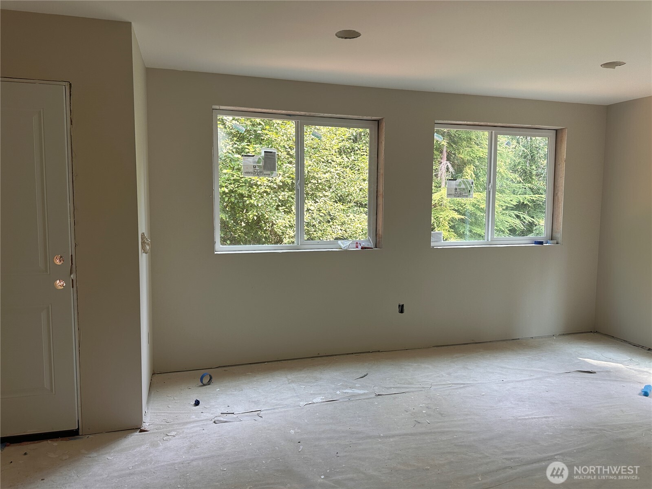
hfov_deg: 71.6
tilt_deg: -4.9
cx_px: 326
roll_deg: -0.5
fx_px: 452
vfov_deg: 56.8
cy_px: 244
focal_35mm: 24
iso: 100
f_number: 1.78
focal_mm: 6.86
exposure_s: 1/121
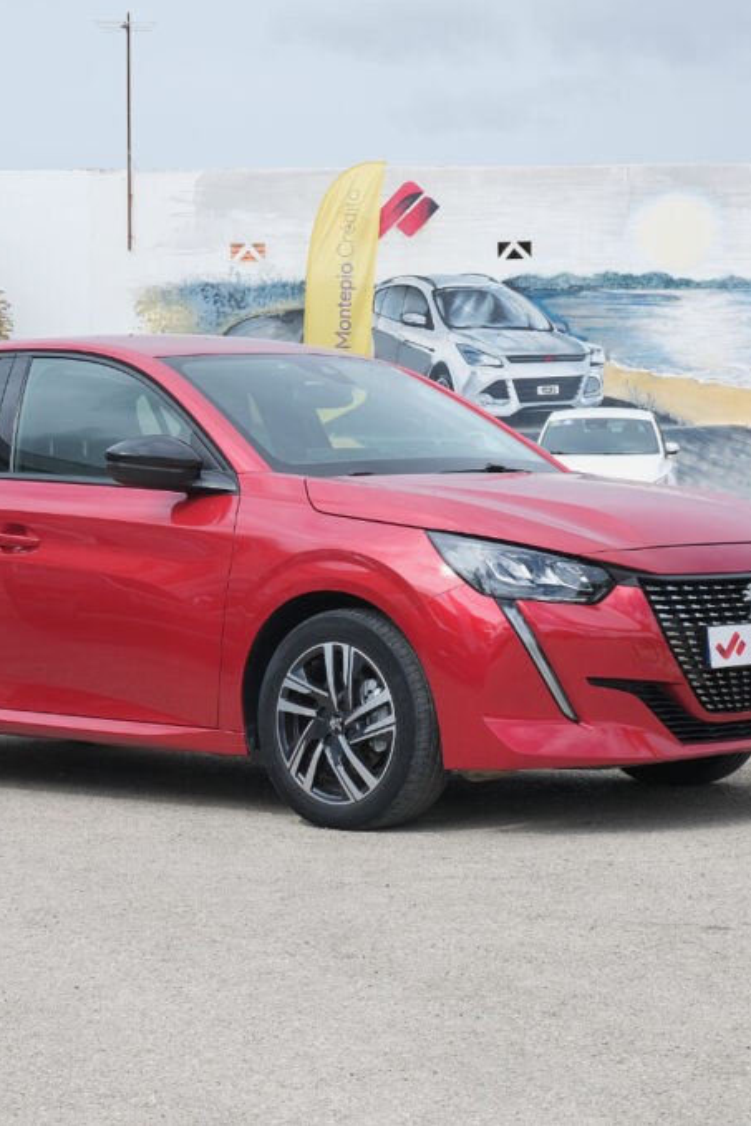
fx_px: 2783
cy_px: 561
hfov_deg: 15.3
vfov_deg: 22.9
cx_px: 259
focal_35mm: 89
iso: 160
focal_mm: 39.6
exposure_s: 1/180
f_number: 9
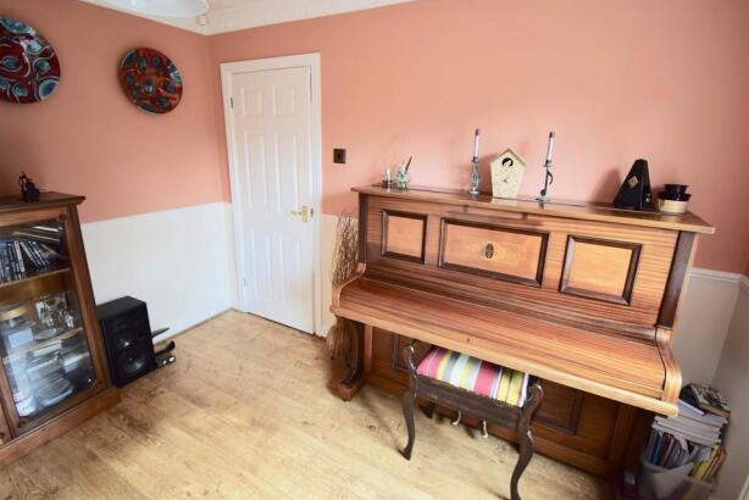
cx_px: 380
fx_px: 333
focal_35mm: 16
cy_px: 235
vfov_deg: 73.7
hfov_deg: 96.7
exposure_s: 1/60
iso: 500
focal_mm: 10
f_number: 4.5
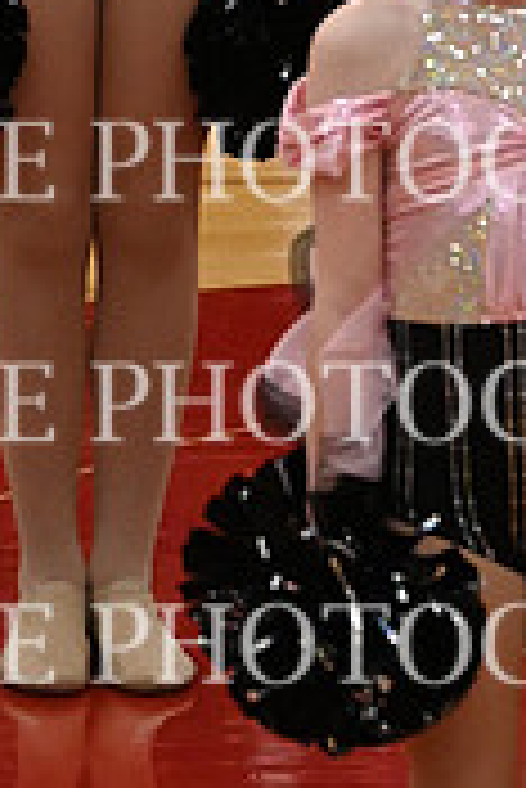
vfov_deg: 2.1
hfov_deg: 1.4
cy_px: -203
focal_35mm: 969
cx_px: 61
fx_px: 21194
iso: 5000
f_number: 4
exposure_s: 1/400
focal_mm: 195
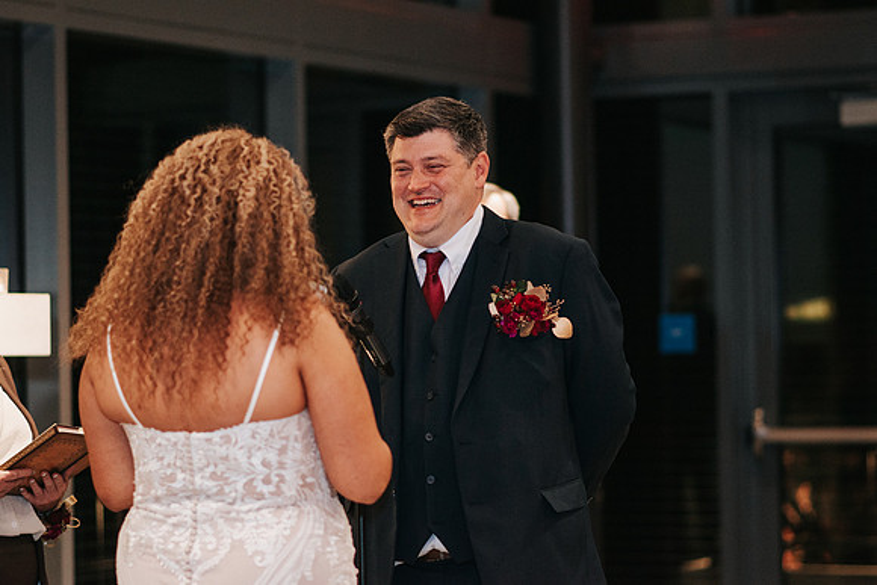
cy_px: 292
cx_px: 438
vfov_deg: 10.8
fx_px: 3107
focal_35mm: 128
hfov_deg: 16.1
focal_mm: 85
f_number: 1.8
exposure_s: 1/160
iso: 800
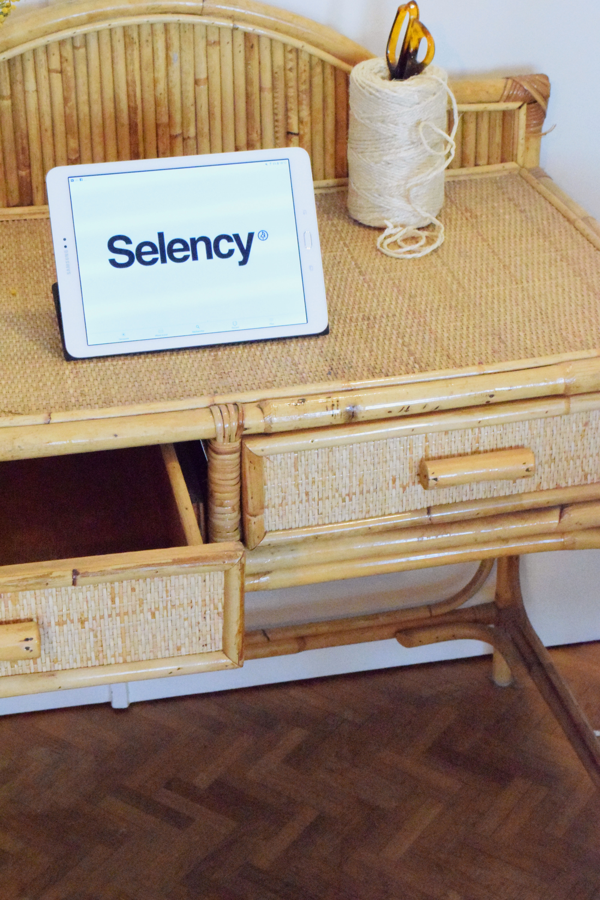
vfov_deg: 31.9
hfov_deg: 21.6
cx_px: 300
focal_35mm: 63
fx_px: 1575
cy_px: 450
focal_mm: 42
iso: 25600
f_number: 13
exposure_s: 1/60
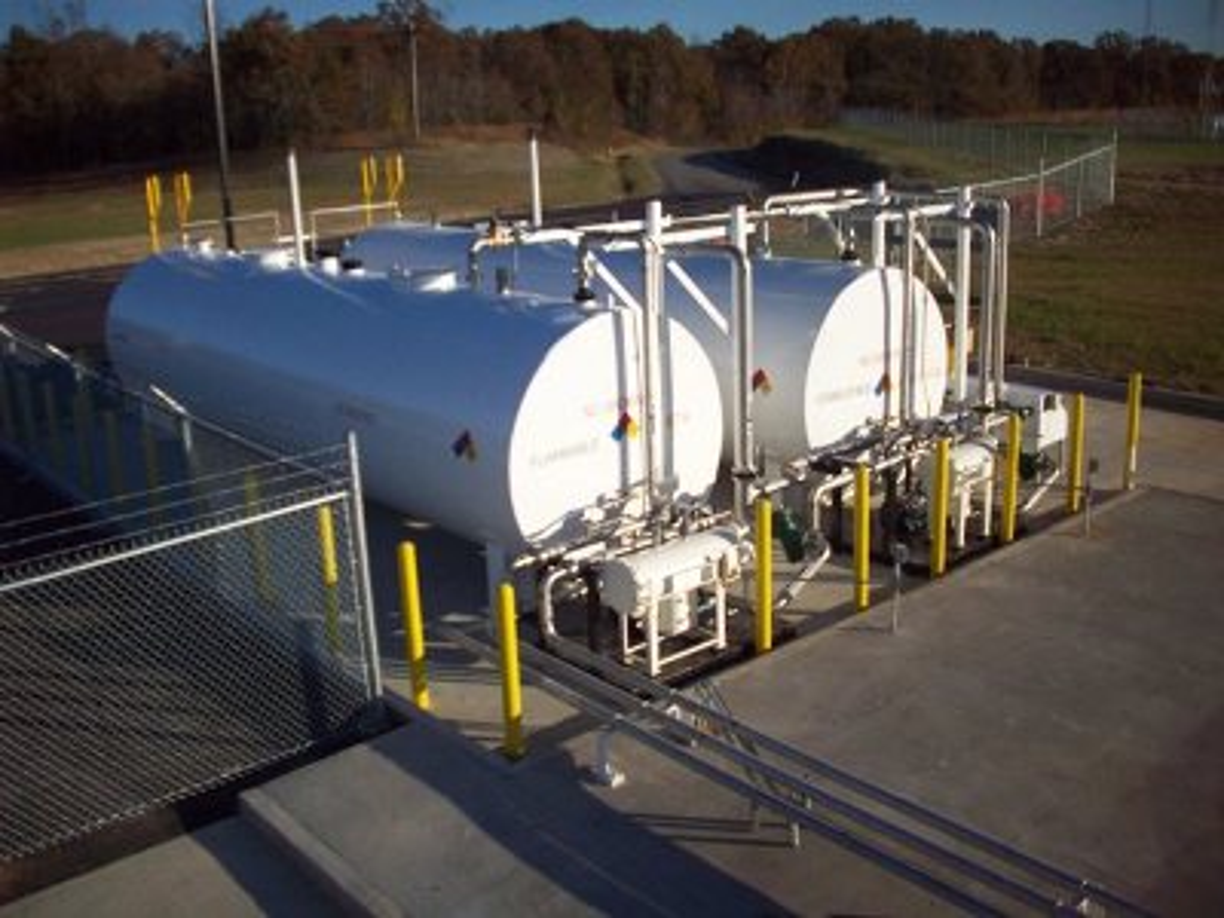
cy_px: 459
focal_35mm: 37
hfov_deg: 50.1
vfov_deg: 38.7
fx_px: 1308
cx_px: 612
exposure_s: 1/469
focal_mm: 6.2
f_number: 5.6
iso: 80
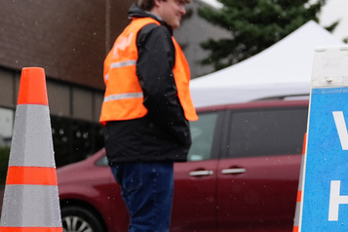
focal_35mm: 126
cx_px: 218
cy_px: 142
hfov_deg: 16.2
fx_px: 1218
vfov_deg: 10.9
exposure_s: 1/2000
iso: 640
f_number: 2.8
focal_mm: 44
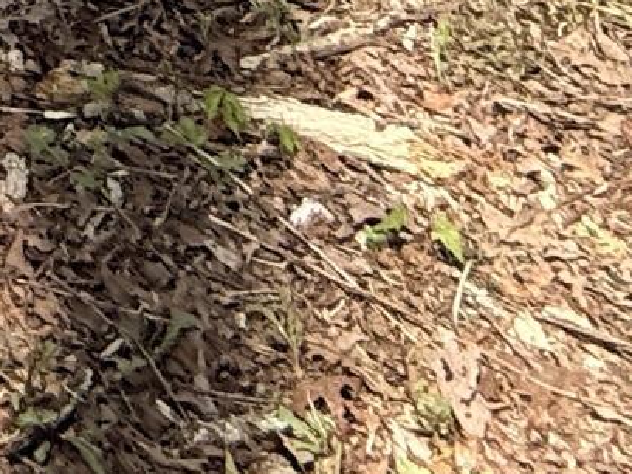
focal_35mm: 103
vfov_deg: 10.0
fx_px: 1881
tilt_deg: +2.1
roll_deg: +1.4
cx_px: -977
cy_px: -1013
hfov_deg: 13.1
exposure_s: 1/751
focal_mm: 2.22
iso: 50
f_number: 2.2
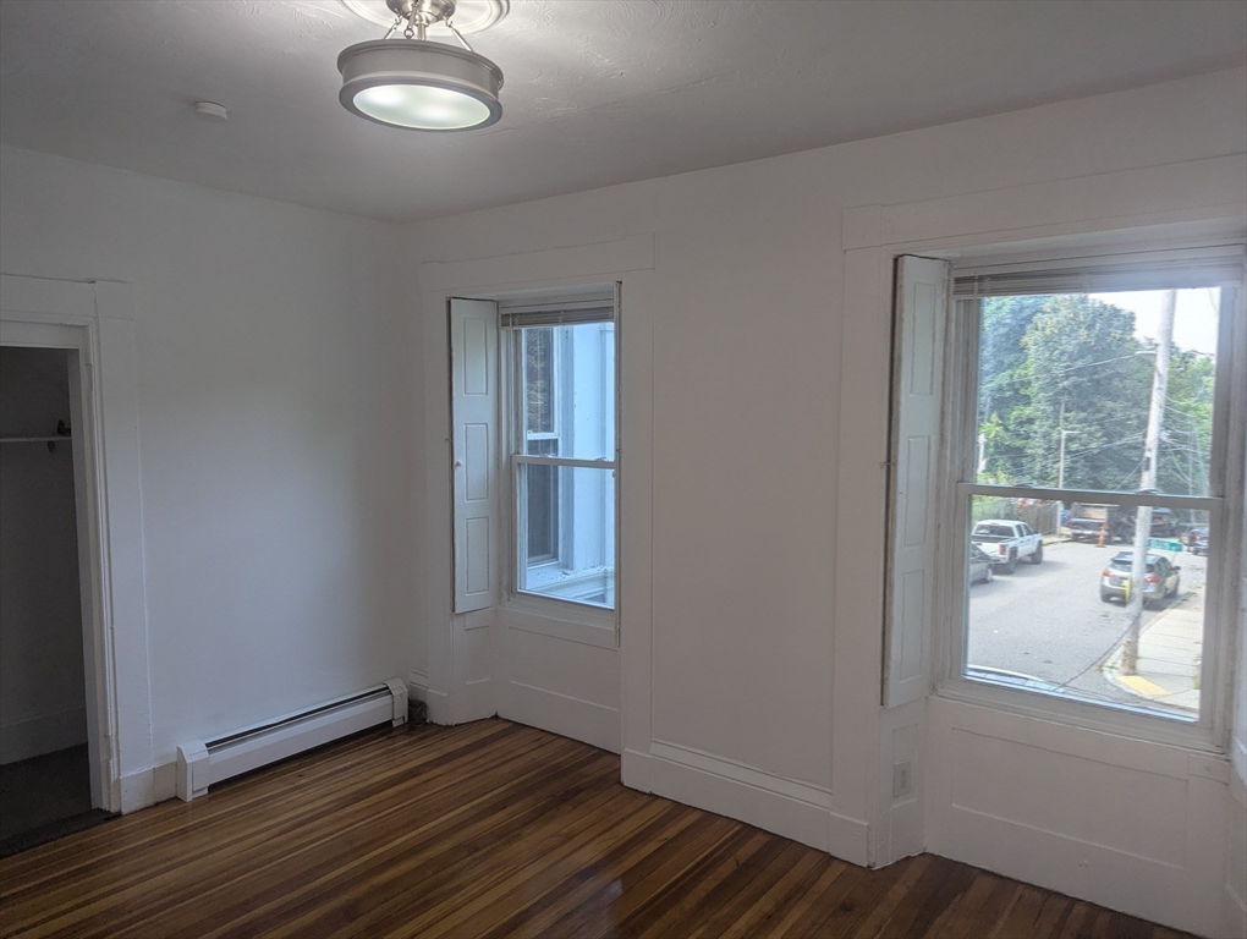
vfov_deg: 56.9
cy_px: 470
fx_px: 866
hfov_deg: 71.5
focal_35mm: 24
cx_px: 624
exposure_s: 1/161
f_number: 1.85
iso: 35
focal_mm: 6.81
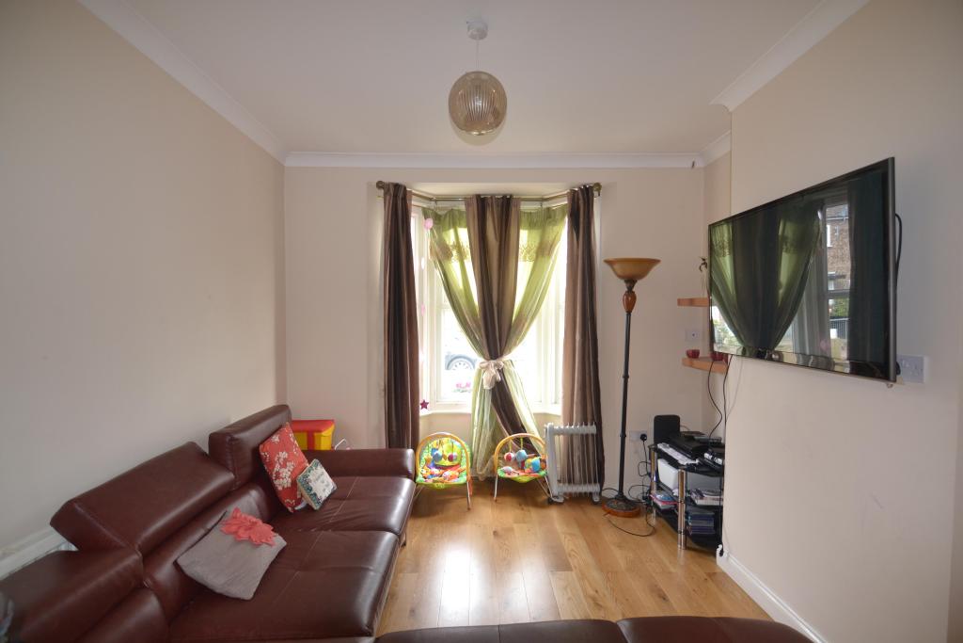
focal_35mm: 16
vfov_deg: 72.1
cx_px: 482
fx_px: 441
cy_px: 322
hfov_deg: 95.0
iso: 400
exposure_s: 1/80
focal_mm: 11
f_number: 2.8
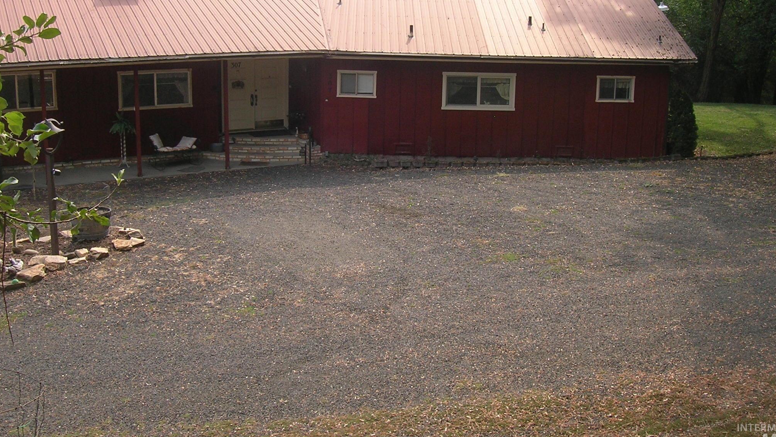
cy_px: 138
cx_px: 386
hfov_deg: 48.4
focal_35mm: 42
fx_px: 864
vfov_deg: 28.1
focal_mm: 5.7
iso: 50
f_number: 4.9
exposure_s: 1/135
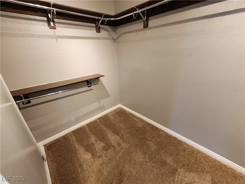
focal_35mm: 13
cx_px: 122
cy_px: 92
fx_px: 92
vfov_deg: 89.9
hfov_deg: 106.2
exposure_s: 1/40
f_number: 2.2
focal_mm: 2.2
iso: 320
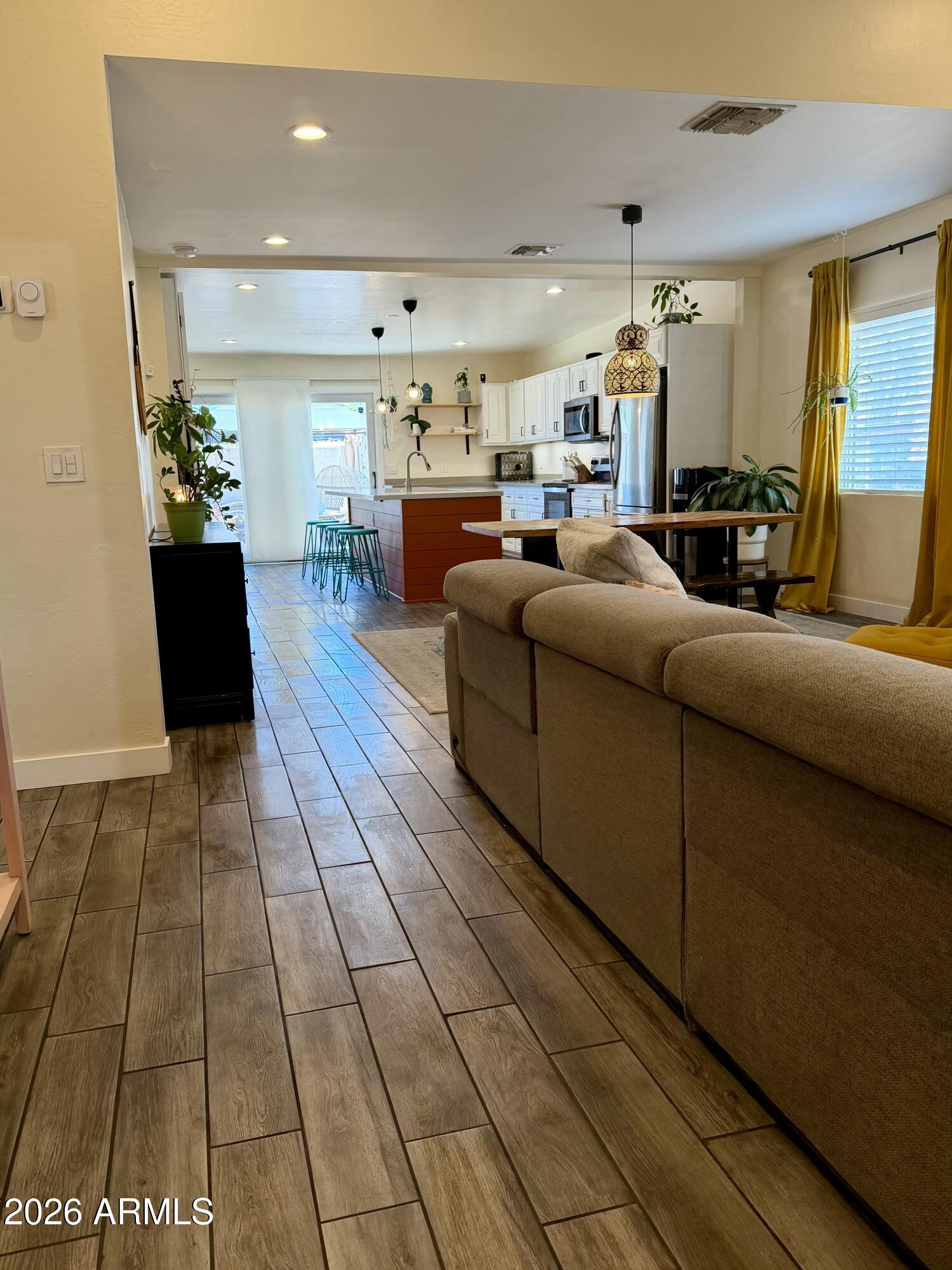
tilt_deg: -9.7
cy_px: 635
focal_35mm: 24
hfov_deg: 56.8
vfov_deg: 71.6
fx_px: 880
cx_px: 476
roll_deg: +3.1
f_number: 1.78
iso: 200
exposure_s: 1/122
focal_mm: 6.76
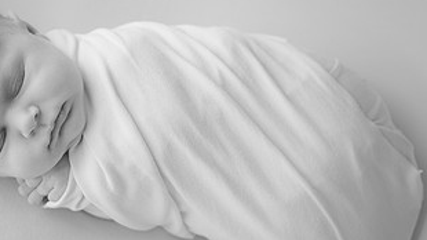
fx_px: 1109
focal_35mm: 98
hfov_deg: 21.7
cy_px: 136
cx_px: 132
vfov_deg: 12.3
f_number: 2.8
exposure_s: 1/160
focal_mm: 50
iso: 160
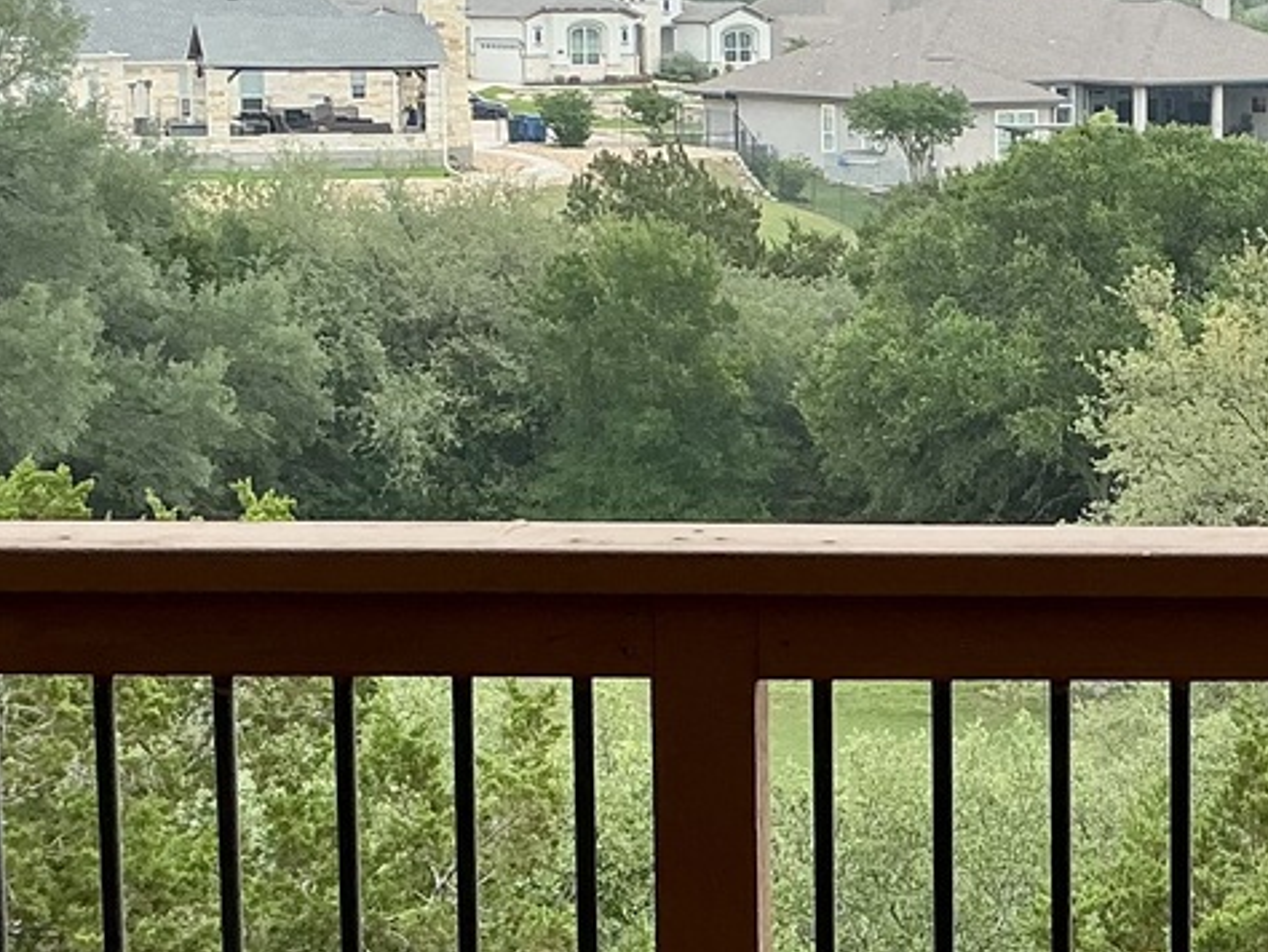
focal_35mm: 85
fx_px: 3115
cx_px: 1067
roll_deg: +0.5
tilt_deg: -7.9
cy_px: 388
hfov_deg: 22.6
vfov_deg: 17.4
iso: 25
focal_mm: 3
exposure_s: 1/739
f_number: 1.8
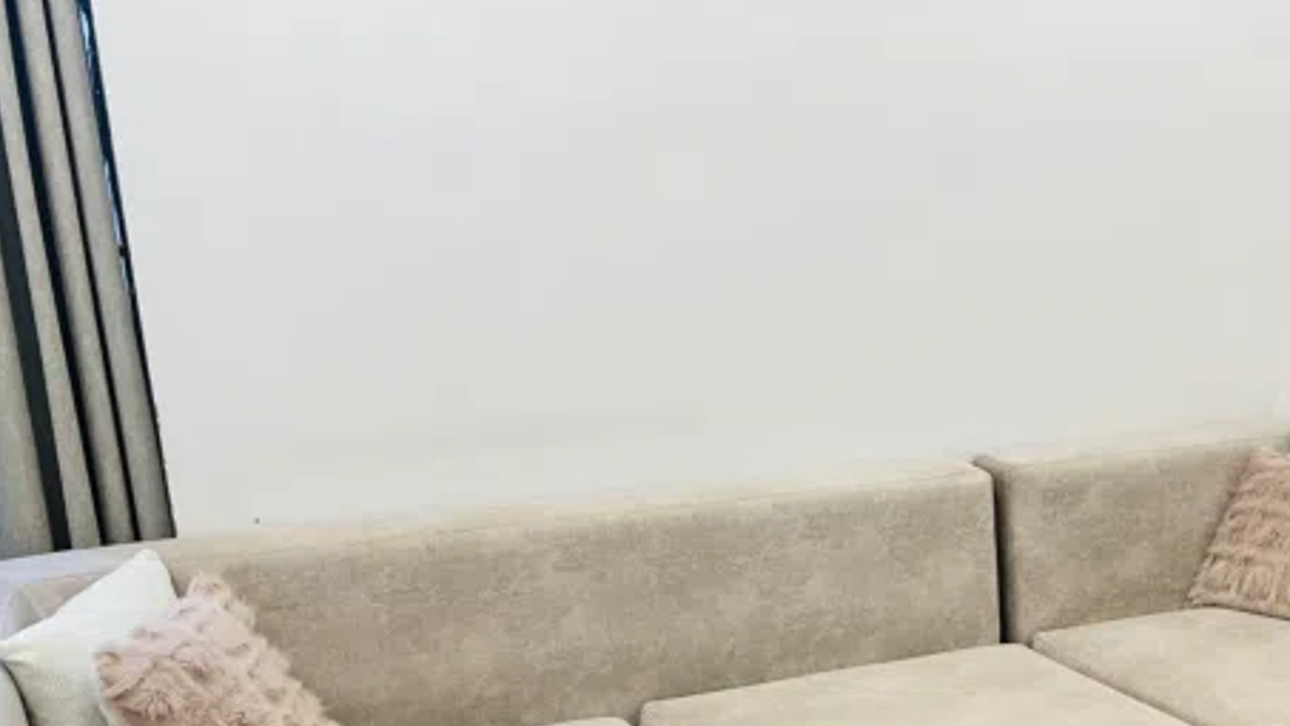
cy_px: 652
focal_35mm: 40
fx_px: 1368
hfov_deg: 50.3
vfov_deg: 28.6
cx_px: 749
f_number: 1.6
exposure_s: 1/50
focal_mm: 4.2
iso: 80
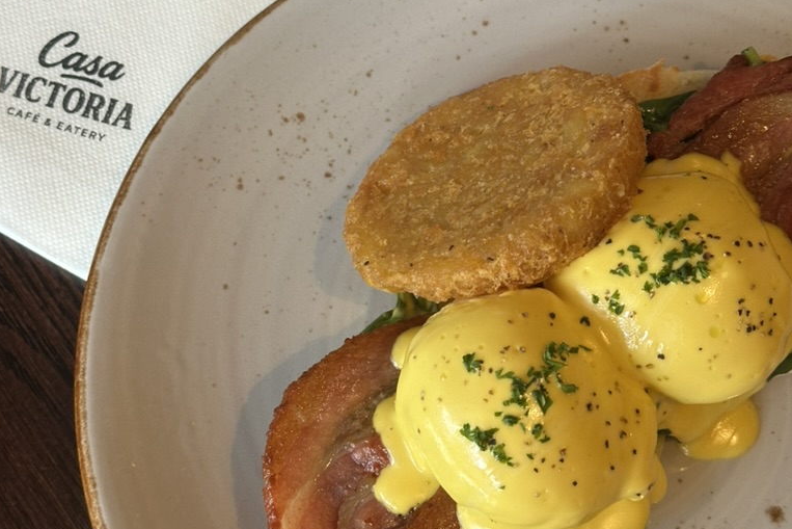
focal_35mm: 67
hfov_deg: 30.1
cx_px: 395
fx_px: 1474
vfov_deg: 20.3
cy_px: 195
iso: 160
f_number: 1.78
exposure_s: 1/50
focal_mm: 6.86
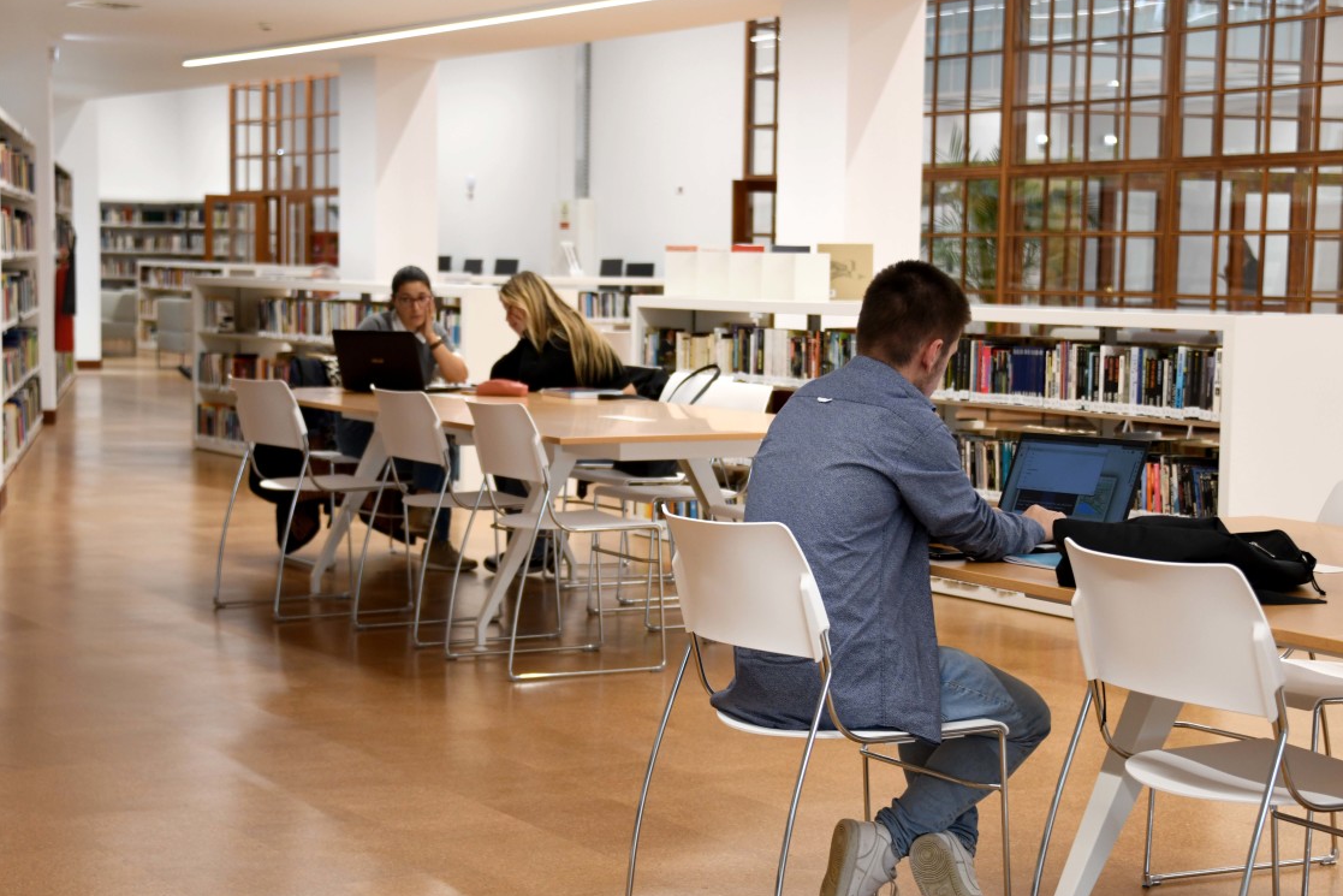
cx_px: 683
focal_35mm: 64
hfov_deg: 31.4
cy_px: 466
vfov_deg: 21.2
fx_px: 2388
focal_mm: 55
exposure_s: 1/125
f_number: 4.5
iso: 800
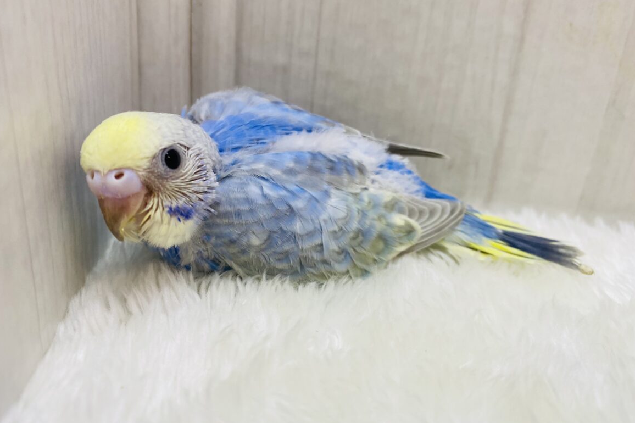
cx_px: 325
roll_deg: -6.0
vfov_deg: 47.9
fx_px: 476
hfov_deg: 67.4
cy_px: 202
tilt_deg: -21.0
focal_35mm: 27
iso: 80
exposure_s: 1/100
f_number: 1.8
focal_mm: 4.25
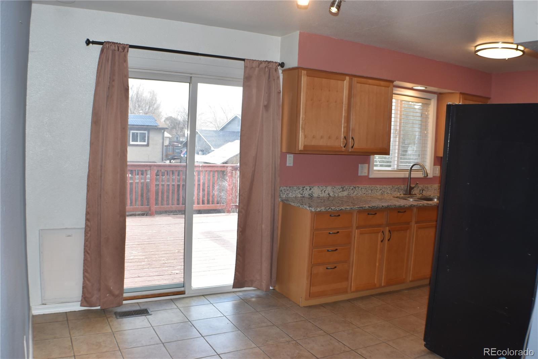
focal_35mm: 39
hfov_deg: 49.6
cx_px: 269
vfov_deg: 34.2
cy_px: 180
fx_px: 583
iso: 450
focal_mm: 26
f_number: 5.6
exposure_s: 1/125
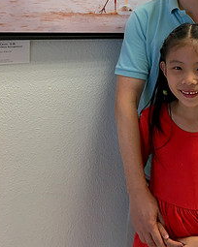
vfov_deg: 36.0
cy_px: 46
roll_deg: -0.2
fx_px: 366
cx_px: 154
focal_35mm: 50
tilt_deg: -3.5
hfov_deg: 29.7
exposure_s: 1/30
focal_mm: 4.15
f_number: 2.2
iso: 50
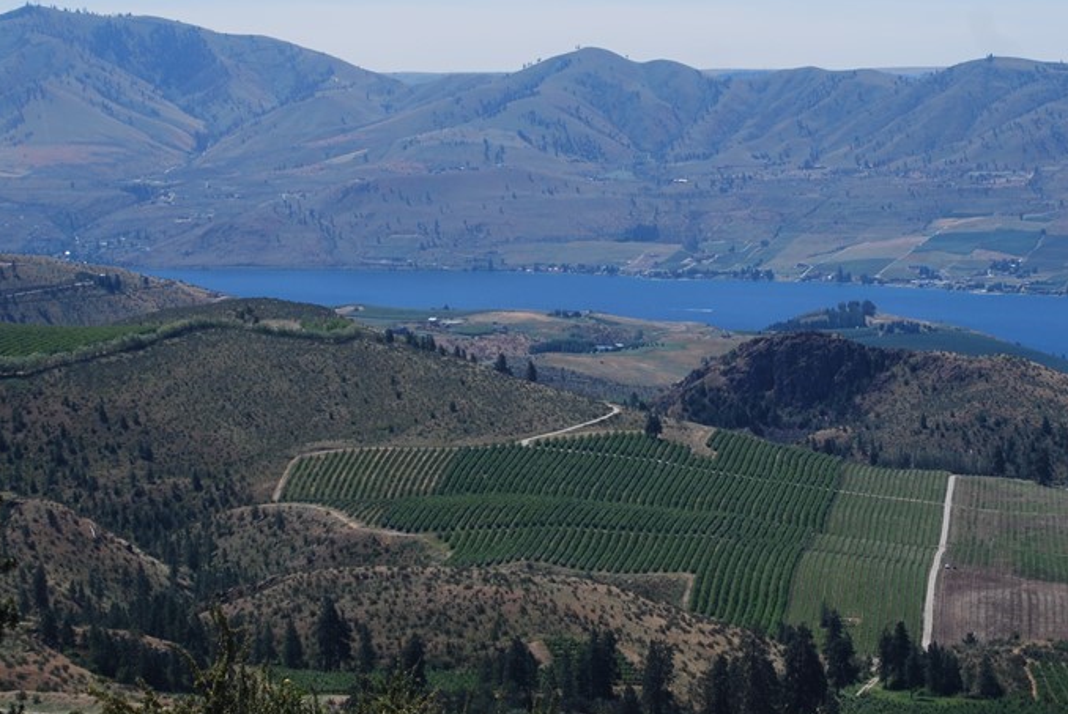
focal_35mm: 132
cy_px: 266
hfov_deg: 15.5
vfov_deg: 10.4
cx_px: 563
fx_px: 3912
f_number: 6.3
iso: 100
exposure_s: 1/160
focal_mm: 55
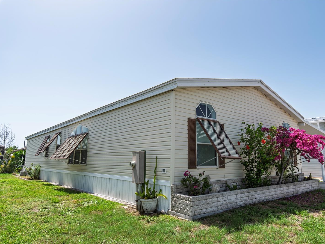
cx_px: 175
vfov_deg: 56.8
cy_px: 122
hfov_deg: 71.5
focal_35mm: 24
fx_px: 225
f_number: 8
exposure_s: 1/250
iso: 100
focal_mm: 22
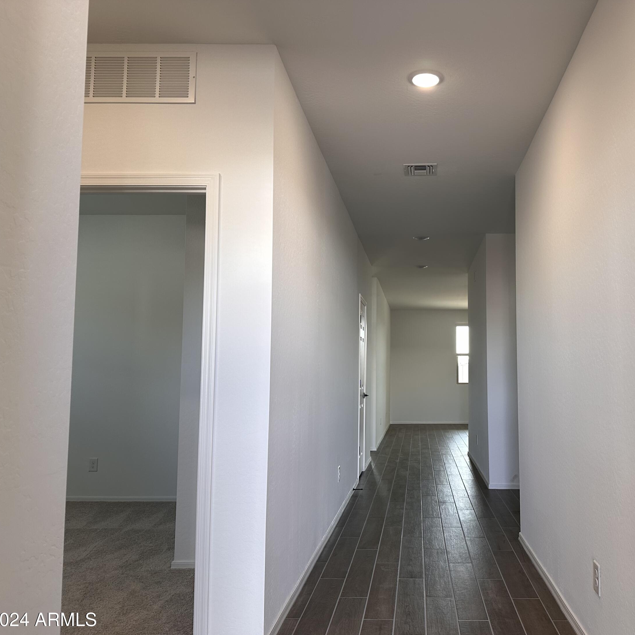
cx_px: 421
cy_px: 324
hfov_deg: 54.5
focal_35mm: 29
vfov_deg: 55.6
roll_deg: +0.0
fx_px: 602
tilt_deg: +4.5
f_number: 1.78
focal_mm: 6.86
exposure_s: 1/120
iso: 100
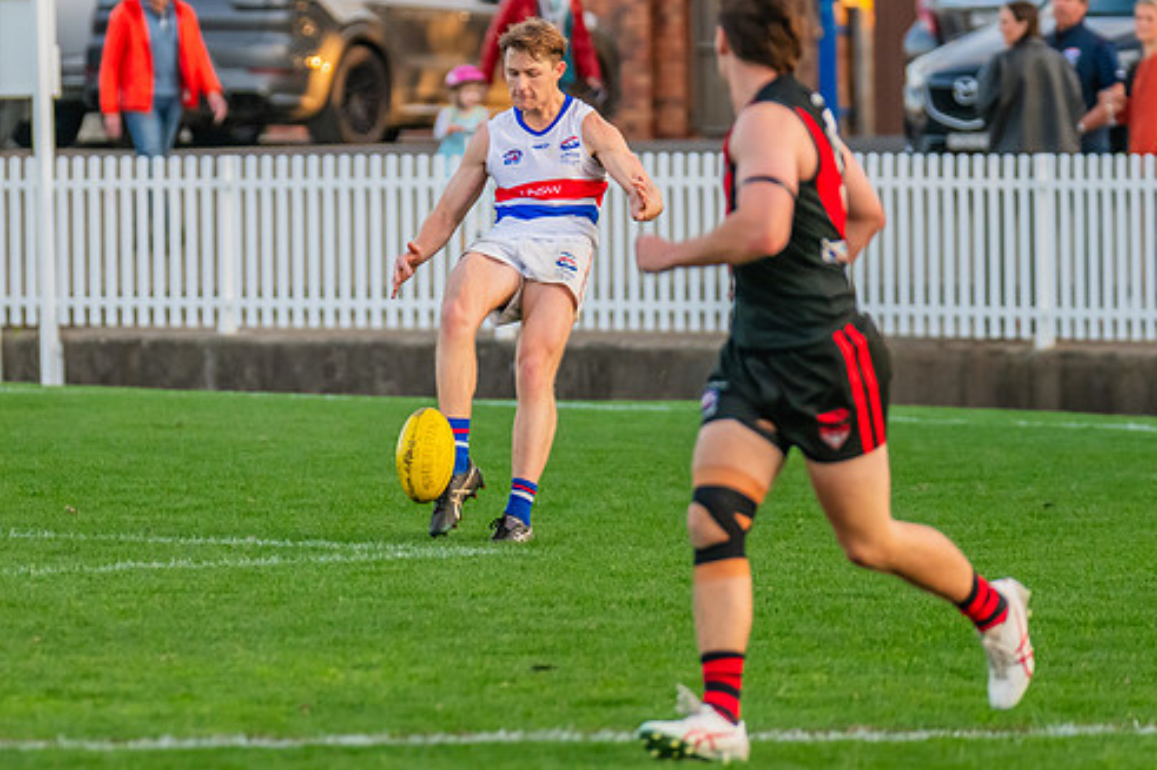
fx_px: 14971
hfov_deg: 4.4
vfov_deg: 2.9
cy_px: 228
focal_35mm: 466
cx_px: 391
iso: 1600
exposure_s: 1/1250
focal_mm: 270
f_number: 4
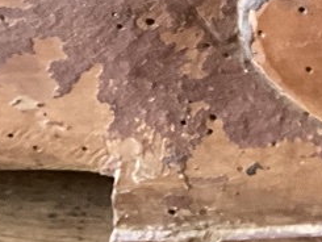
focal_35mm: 142
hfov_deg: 13.1
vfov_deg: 9.4
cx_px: 495
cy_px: -329
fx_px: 1322
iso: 320
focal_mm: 3
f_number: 1.8
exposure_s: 1/30
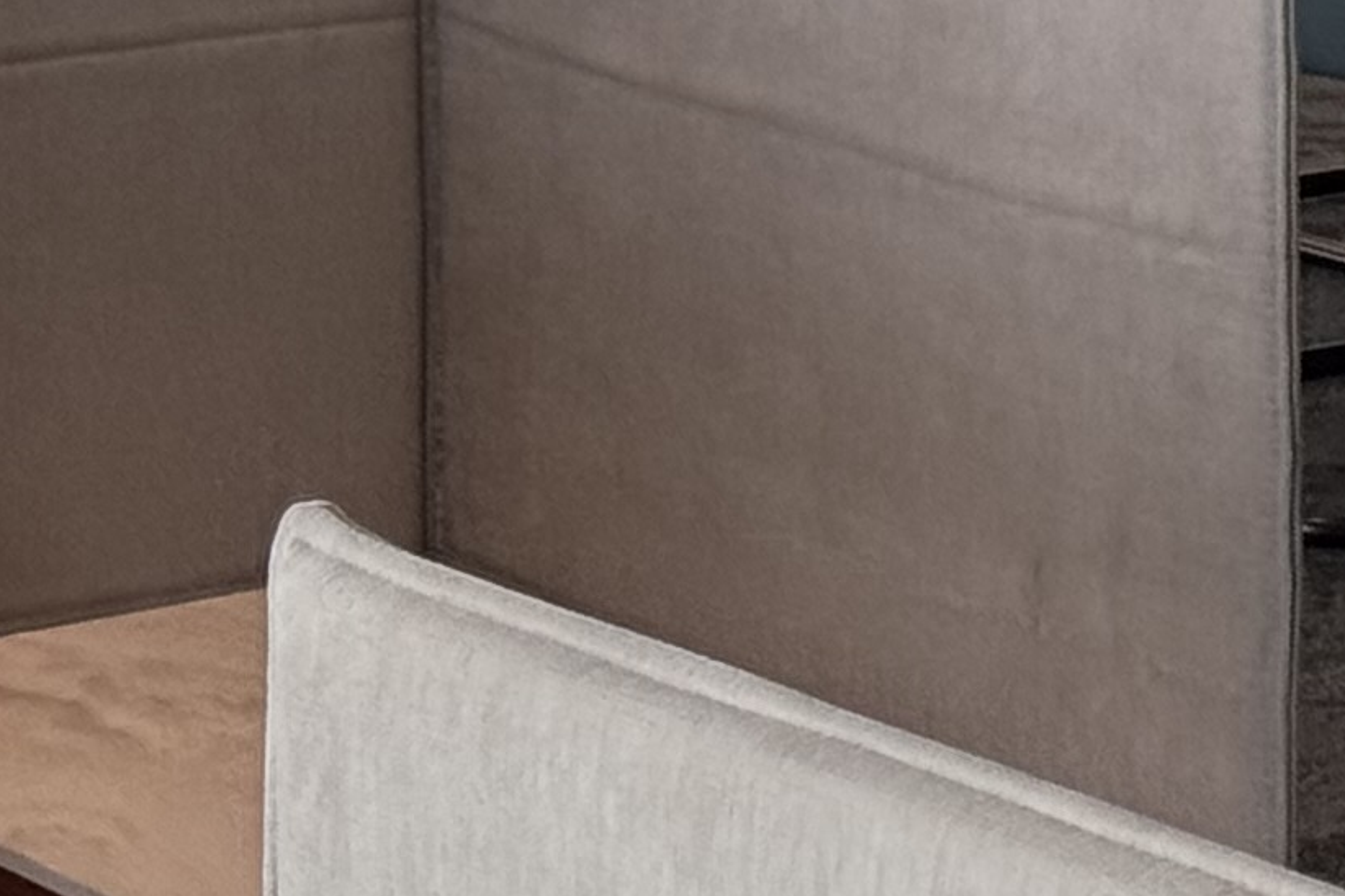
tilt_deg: -7.9
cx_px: 2391
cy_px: -700
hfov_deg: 8.1
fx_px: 9153
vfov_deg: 5.5
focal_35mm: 245
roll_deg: -1.1
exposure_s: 1/235
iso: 64
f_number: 1.78
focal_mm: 6.76
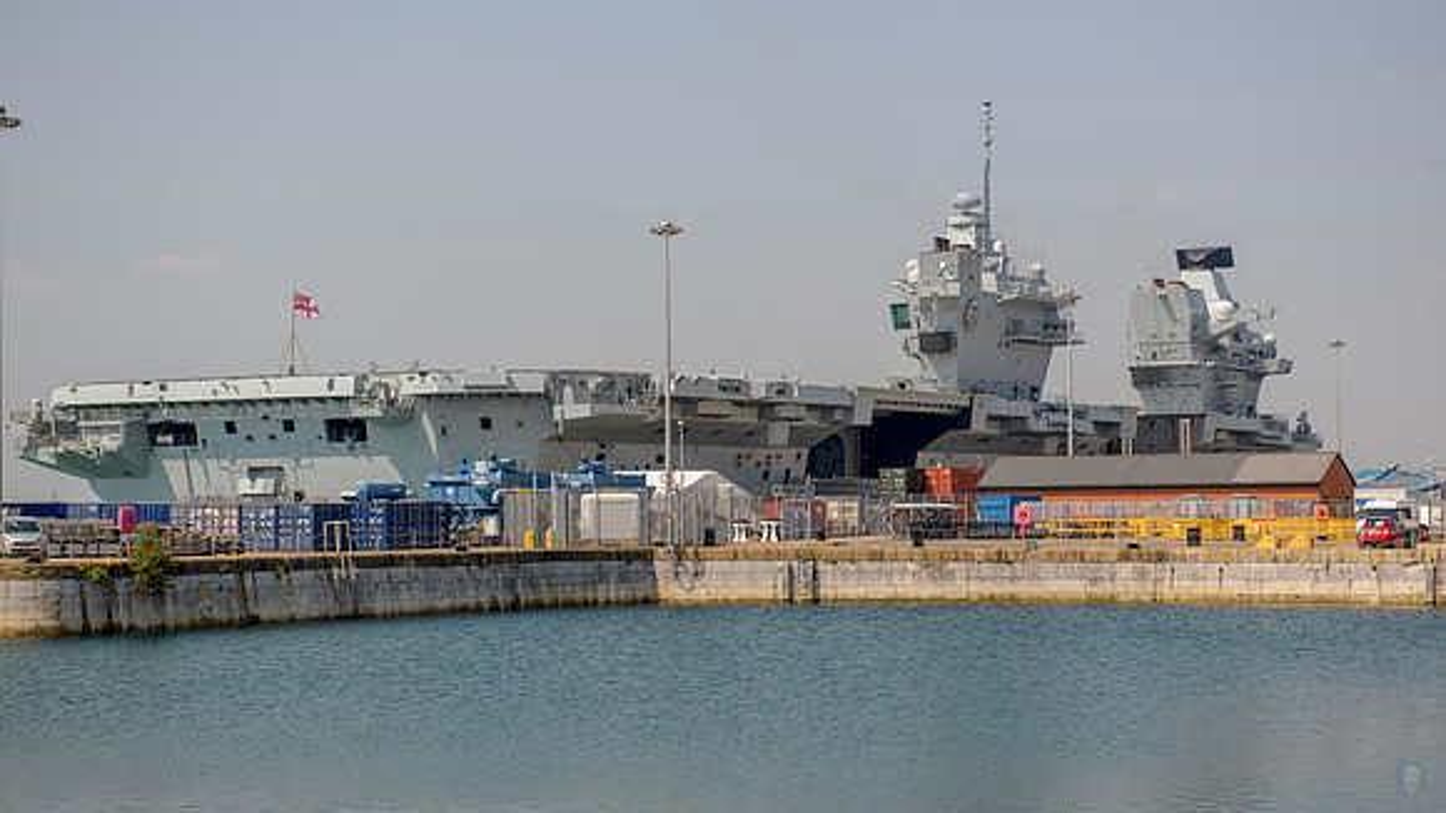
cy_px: 429
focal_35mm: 71
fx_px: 2731
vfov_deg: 16.9
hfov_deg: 29.7
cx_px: 759
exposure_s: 1/800
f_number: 4.5
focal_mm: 62
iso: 64
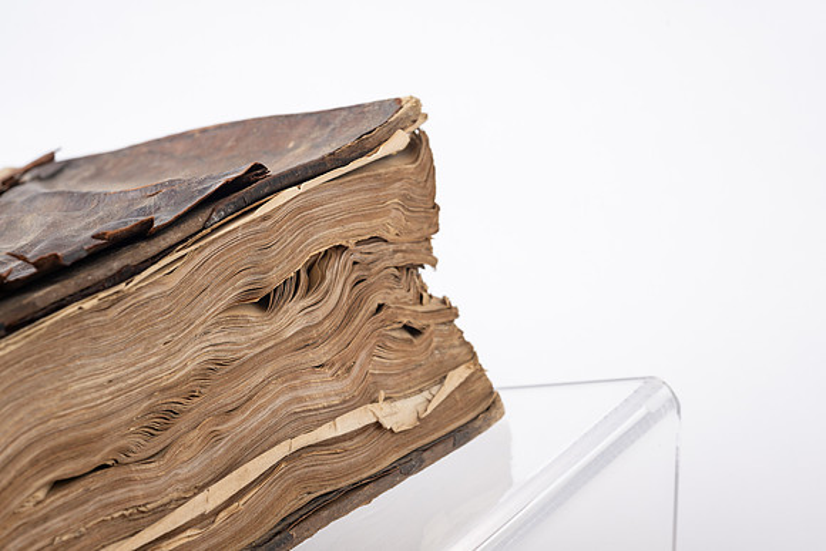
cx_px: 413
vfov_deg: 22.6
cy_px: 276
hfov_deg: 33.4
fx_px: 1377
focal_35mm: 60
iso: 100
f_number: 13
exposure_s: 1/125
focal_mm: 60
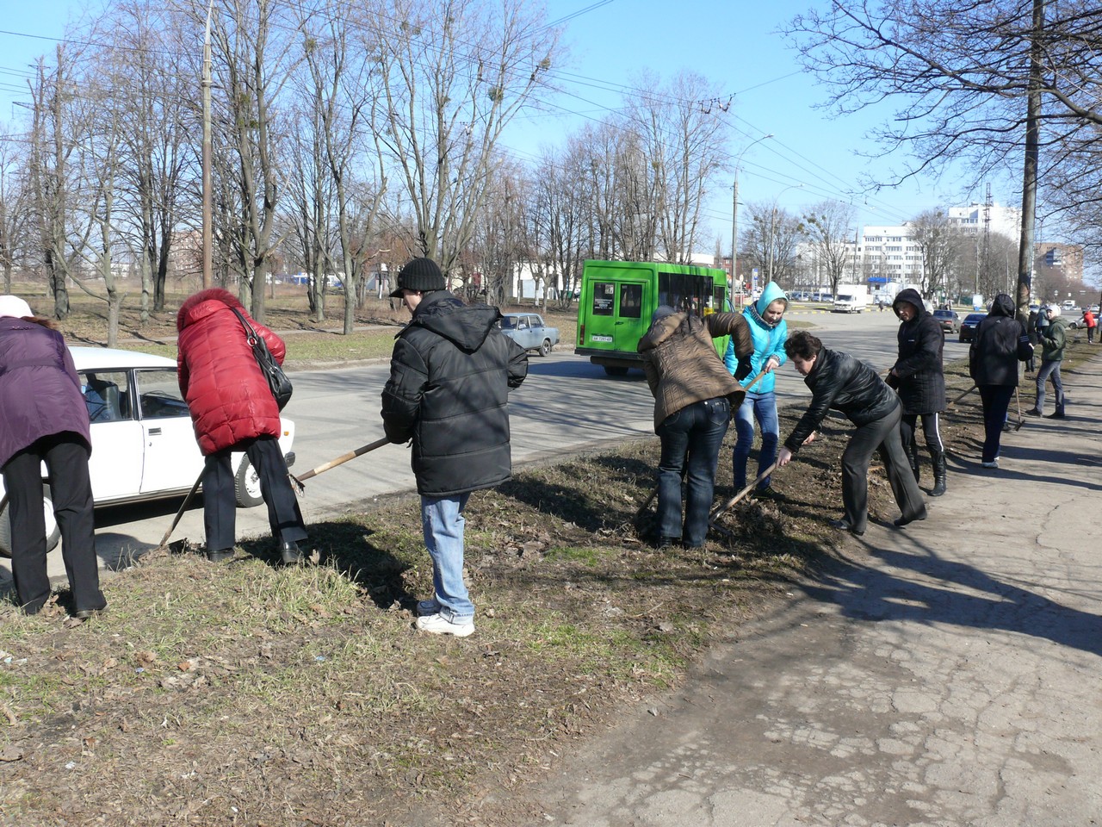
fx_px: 1114
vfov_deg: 40.7
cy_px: 414
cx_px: 551
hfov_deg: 52.6
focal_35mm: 35
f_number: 5.6
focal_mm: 7.4
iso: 100
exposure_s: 1/250
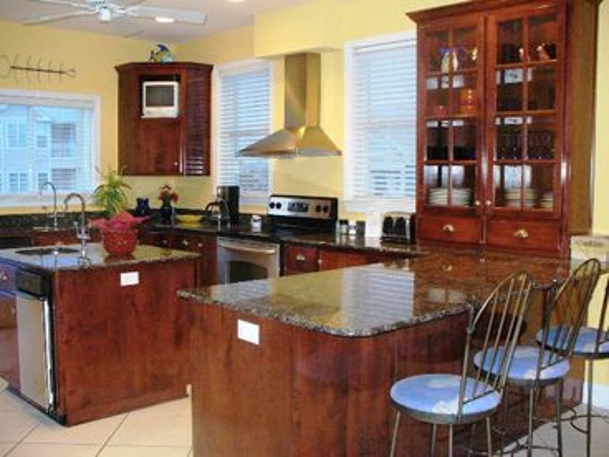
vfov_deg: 38.7
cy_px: 228
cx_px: 304
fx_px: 651
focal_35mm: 37
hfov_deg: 50.1
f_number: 2.8
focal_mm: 6.1
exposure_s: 1/60
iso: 400
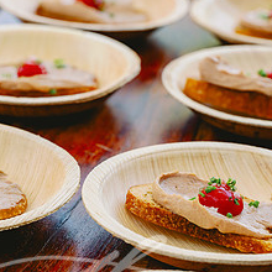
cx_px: 95
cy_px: 165
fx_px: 1396
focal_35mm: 157
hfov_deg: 11.1
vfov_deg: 11.1
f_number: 7.1
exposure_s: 1/200
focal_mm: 70
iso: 250
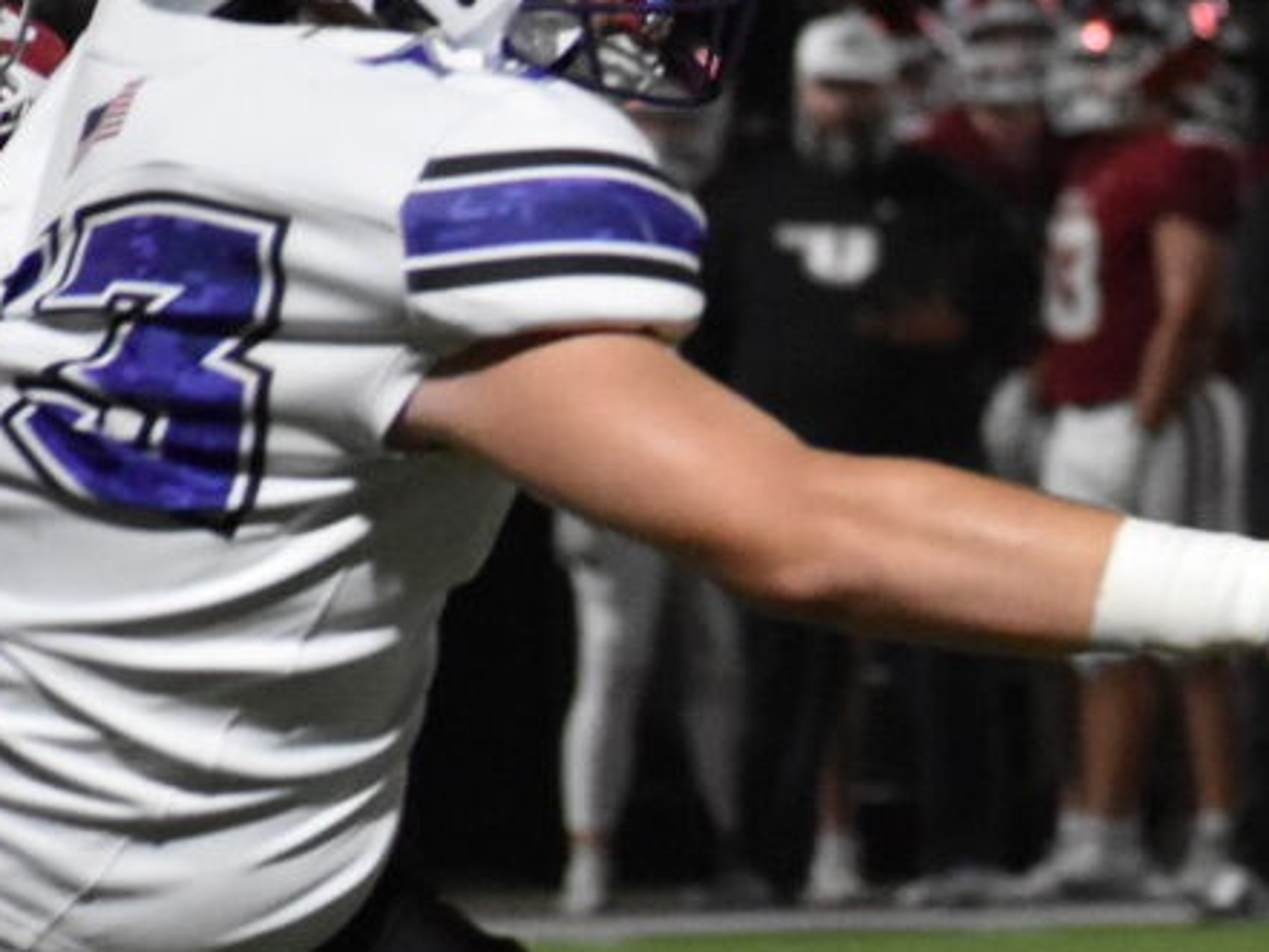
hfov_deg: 2.4
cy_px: 1025
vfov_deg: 1.8
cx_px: 1624
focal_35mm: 836
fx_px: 30653
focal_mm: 145
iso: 4000
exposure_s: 1/500
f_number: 4.8
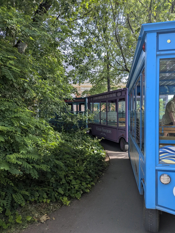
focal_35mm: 24
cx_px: 88
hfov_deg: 56.9
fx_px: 161
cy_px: 116
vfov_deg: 71.5
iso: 40
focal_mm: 6.81
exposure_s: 1/357
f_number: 1.85
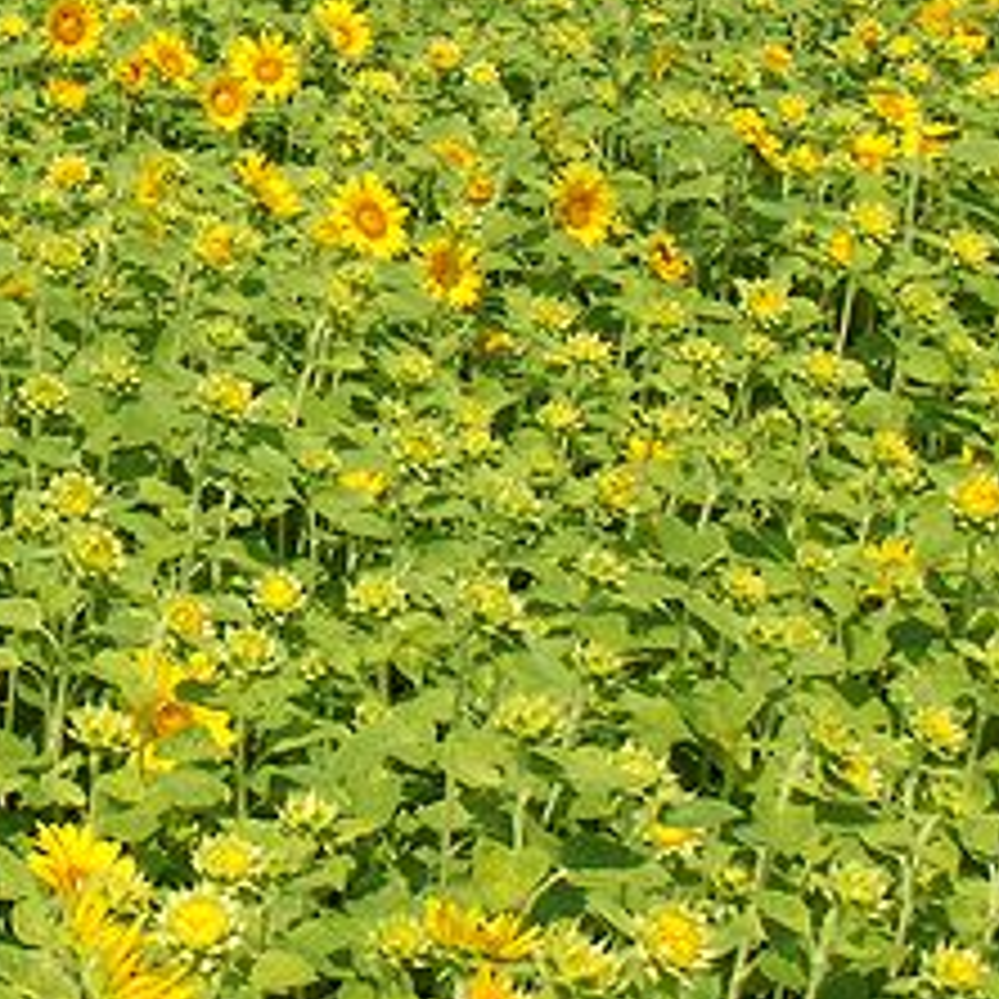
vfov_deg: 19.3
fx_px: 2906
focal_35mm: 89
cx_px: 14
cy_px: 225
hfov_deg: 19.0
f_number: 8
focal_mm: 5.86
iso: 50
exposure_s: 1/250
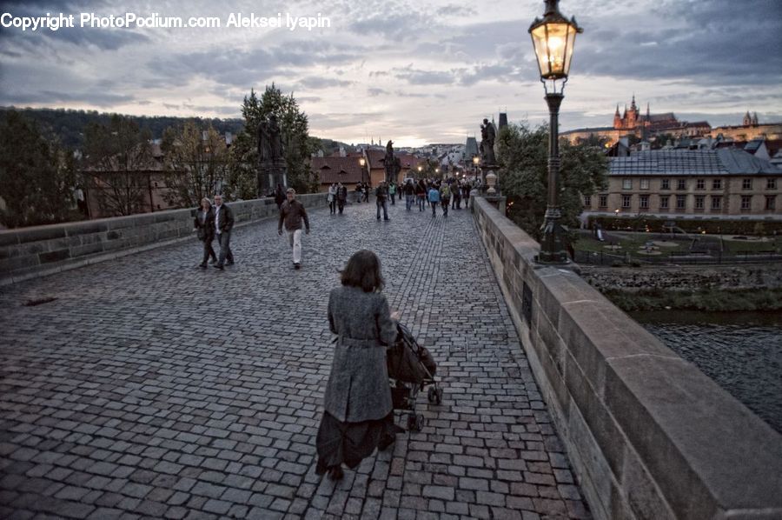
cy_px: 260
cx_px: 391
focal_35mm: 17
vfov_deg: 70.3
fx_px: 369
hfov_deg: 93.3
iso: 1600
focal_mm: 17
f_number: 2.8
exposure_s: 1/60
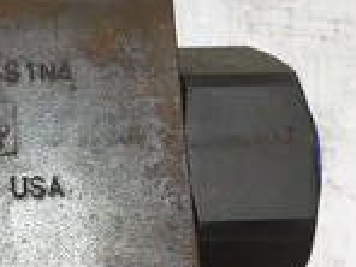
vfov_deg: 17.6
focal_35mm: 84
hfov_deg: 21.8
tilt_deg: -64.6
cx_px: -58
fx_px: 864
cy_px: 159
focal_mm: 3.3
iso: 25
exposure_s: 1/120
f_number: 2.4
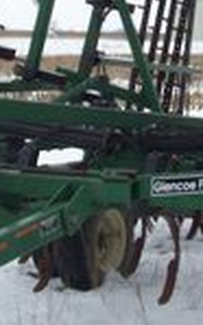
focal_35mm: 163
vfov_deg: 12.8
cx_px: 100
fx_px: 1444
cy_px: 39
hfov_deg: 8.0
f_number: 5.6
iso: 80
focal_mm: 7
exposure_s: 1/272
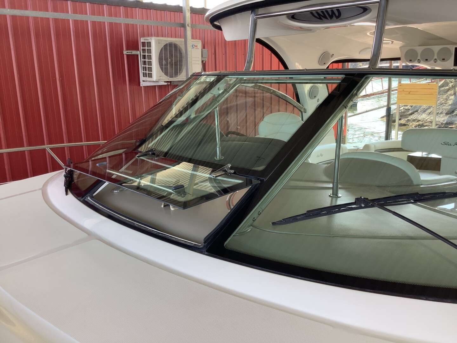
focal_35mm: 31
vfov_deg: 45.4
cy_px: 172
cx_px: 228
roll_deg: +2.0
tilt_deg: -13.7
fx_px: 409
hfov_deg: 58.4
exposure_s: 1/120
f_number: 2.4
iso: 40
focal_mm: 3.3
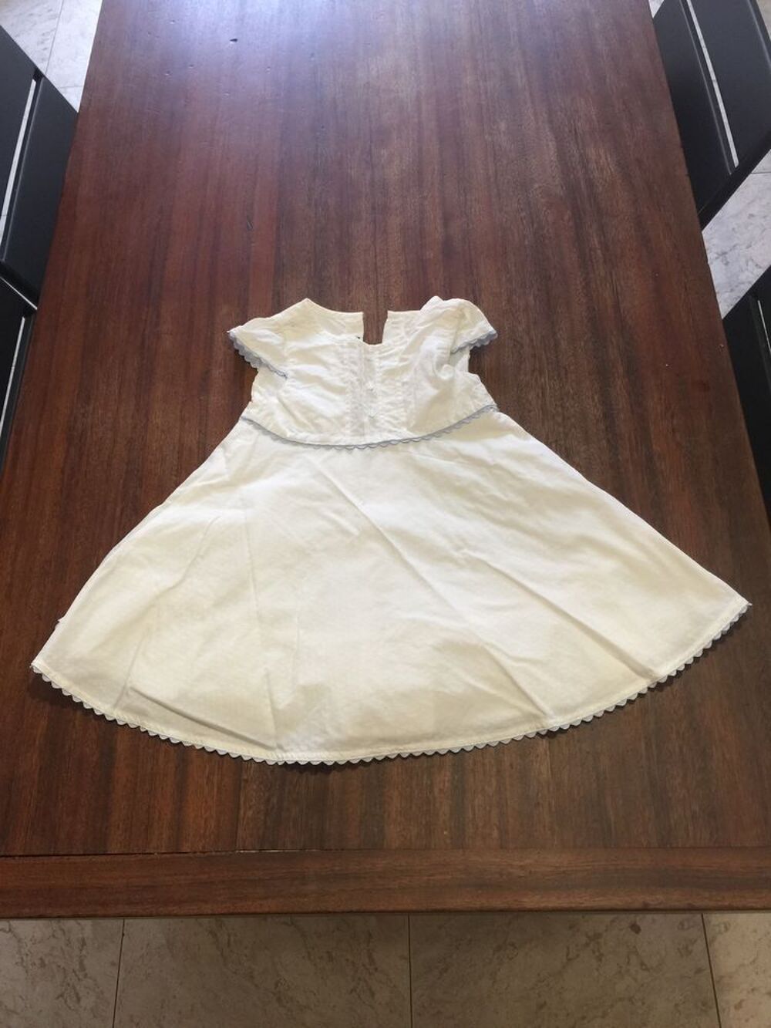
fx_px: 861
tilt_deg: -63.3
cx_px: 386
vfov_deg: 61.7
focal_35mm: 29
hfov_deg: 48.2
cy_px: 514
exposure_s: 1/17
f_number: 2.2
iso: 64
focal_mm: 4.15
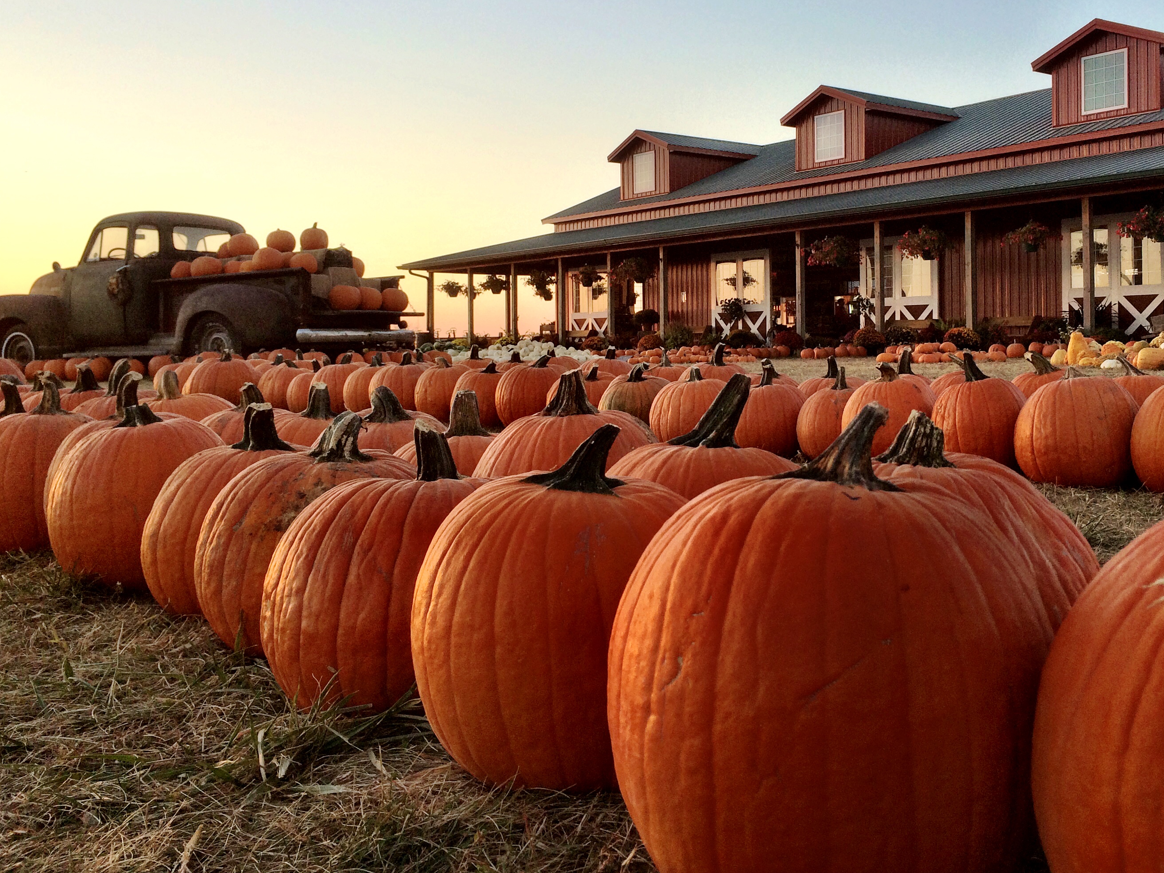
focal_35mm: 36
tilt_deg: -1.2
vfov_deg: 39.4
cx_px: 716
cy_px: 335
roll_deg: +0.0
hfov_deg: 50.9
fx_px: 1211
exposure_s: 1/243
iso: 32
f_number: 2.2
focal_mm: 4.15
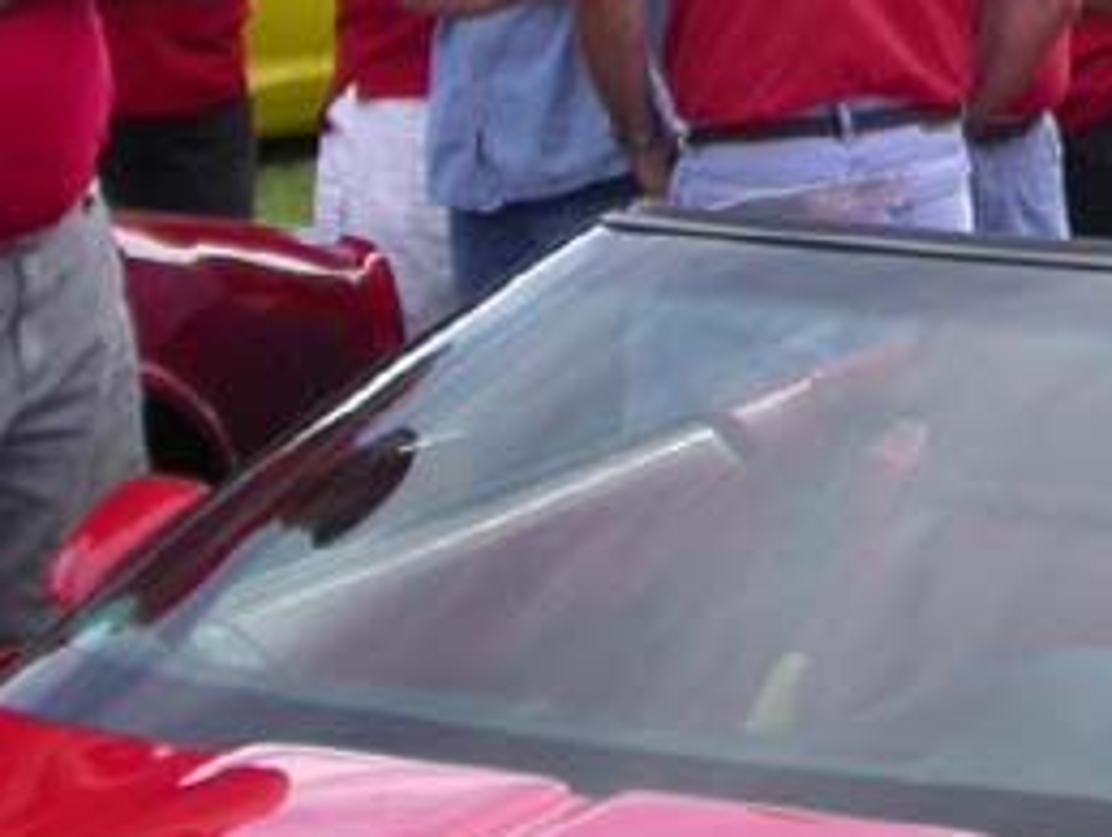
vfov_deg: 9.7
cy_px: -275
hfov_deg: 12.6
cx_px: 1571
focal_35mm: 150
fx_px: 4825
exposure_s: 1/1000
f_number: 2.6
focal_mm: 7.85
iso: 100
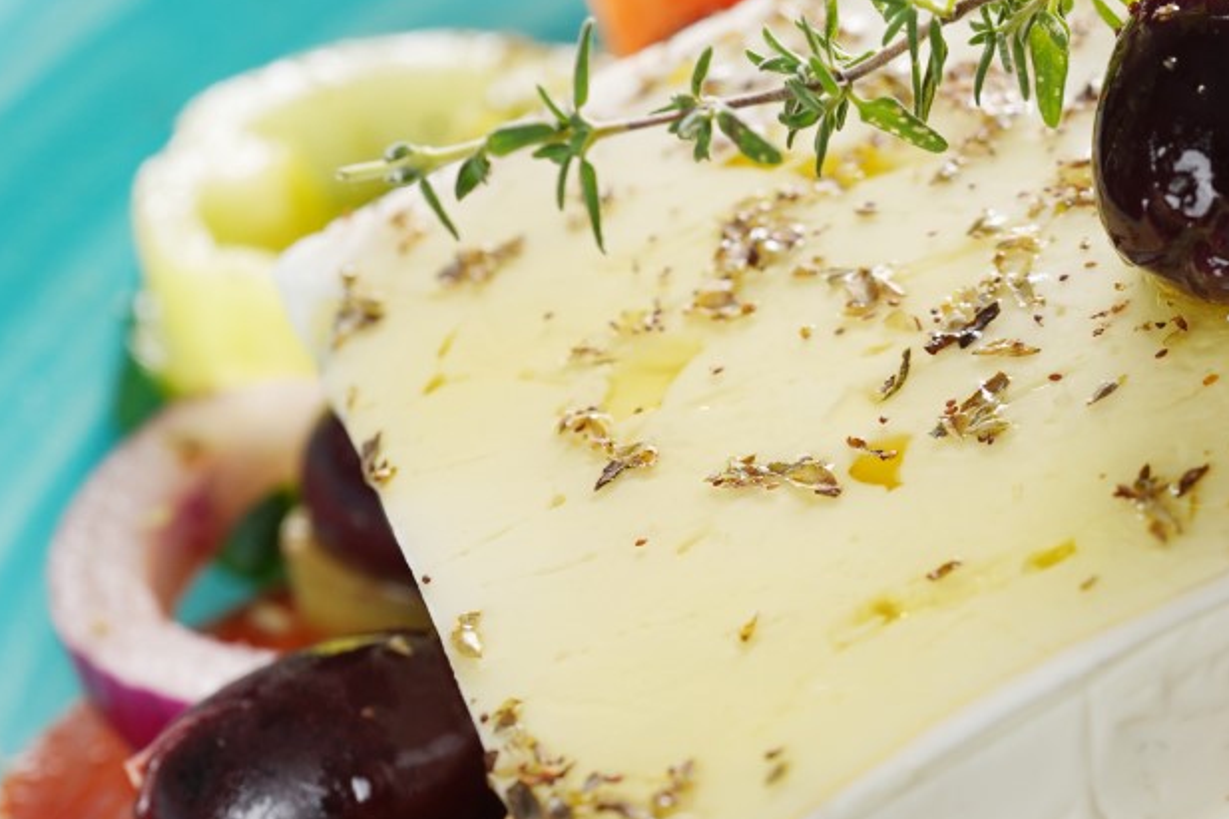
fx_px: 3583
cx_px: 1191
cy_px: 410
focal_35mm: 105
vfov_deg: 13.0
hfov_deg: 19.0
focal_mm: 40
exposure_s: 1/100
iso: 200
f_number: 6.3
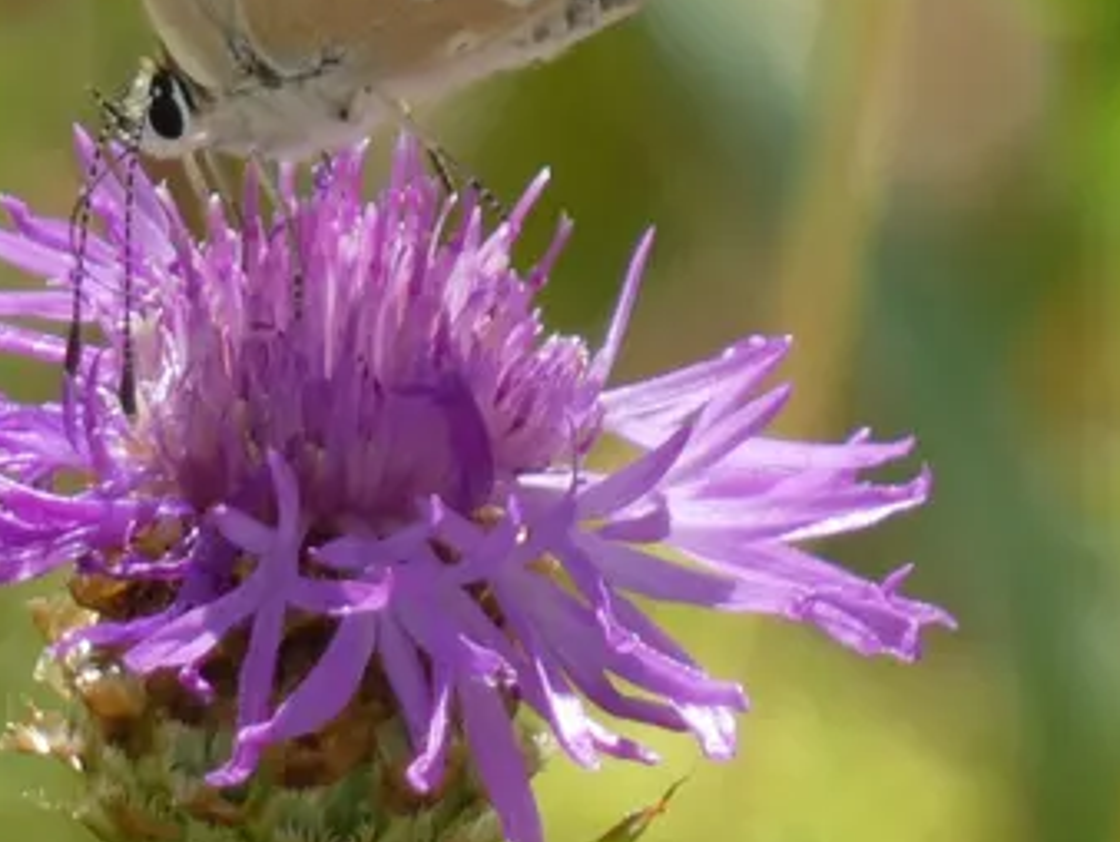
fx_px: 32507
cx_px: 418
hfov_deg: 2.0
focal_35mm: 1004
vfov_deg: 1.5
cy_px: 56
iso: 80
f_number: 5.6
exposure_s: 1/200
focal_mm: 95.2
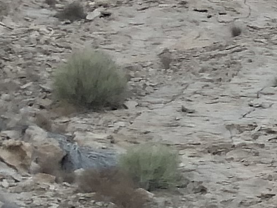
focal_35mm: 222
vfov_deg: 6.7
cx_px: 755
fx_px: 1775
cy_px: -6
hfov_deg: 8.0
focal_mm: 3.99
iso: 20
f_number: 1.8
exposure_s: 1/211
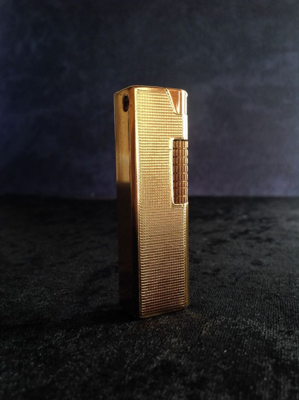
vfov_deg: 52.7
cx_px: 150
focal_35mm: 35
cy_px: 200
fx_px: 404
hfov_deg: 40.6
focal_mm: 4.28
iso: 50
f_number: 2.4
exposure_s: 1/30
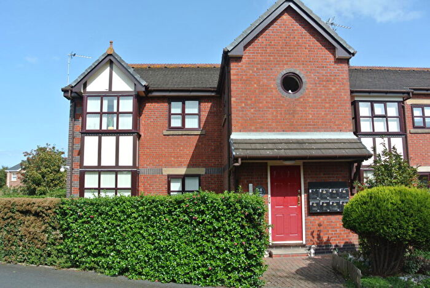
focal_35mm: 29
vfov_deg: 45.0
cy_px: 144
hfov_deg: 63.6
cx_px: 215
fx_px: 347
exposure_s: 1/500
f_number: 3.5
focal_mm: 11
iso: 140
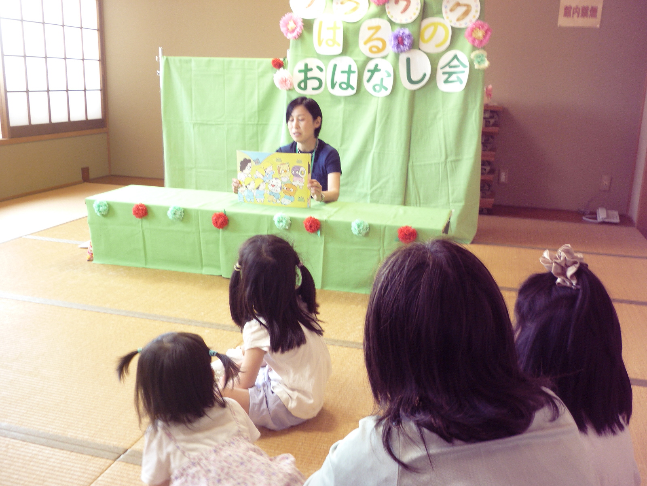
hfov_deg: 55.4
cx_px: 324
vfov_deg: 42.9
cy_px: 243
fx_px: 617
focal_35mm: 33
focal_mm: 5.5
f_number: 2.8
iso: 100
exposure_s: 1/8
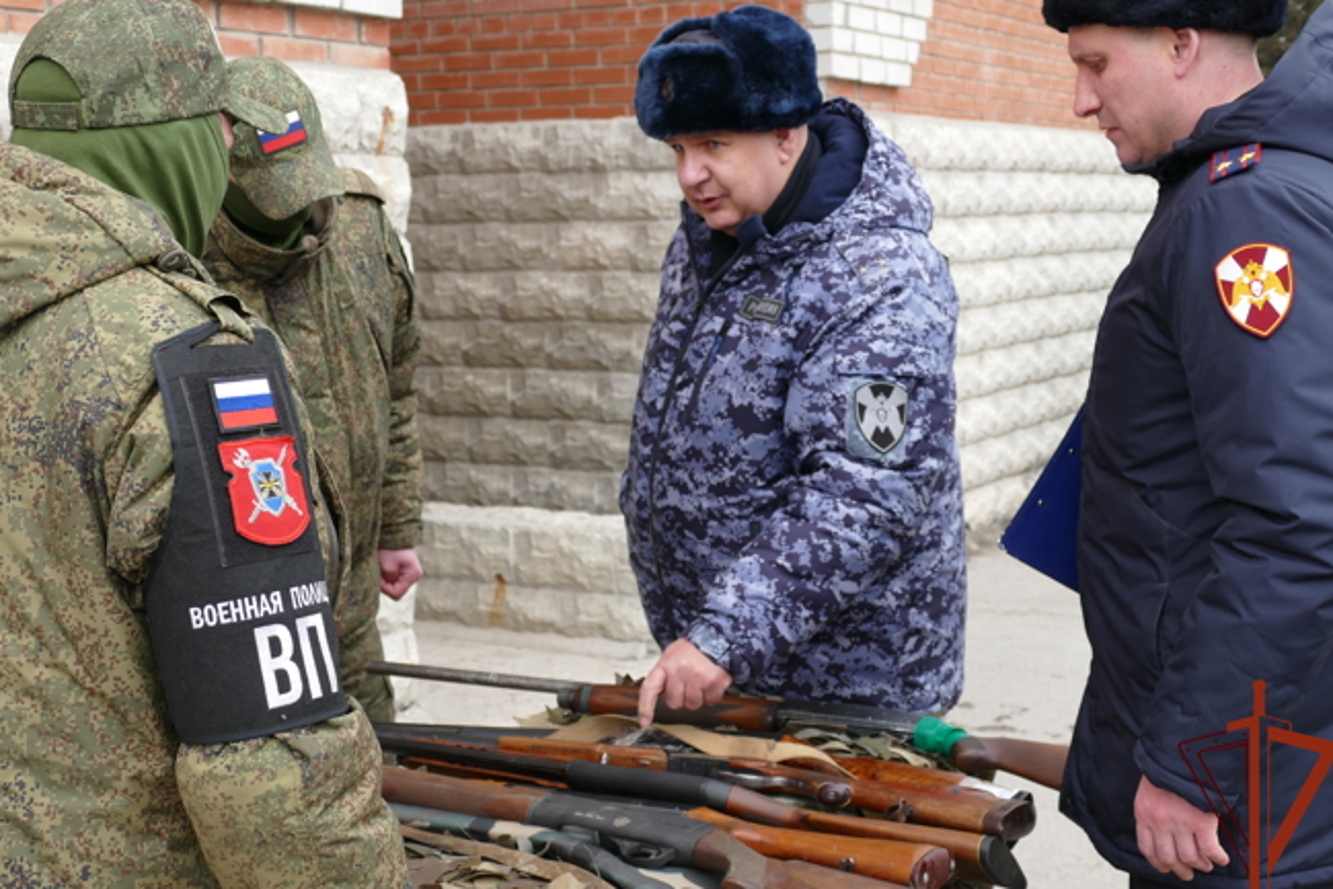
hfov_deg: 38.2
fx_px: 1926
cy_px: 409
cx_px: 616
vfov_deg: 26.0
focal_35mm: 52
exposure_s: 1/160
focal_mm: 16.24
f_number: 3.2
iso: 125
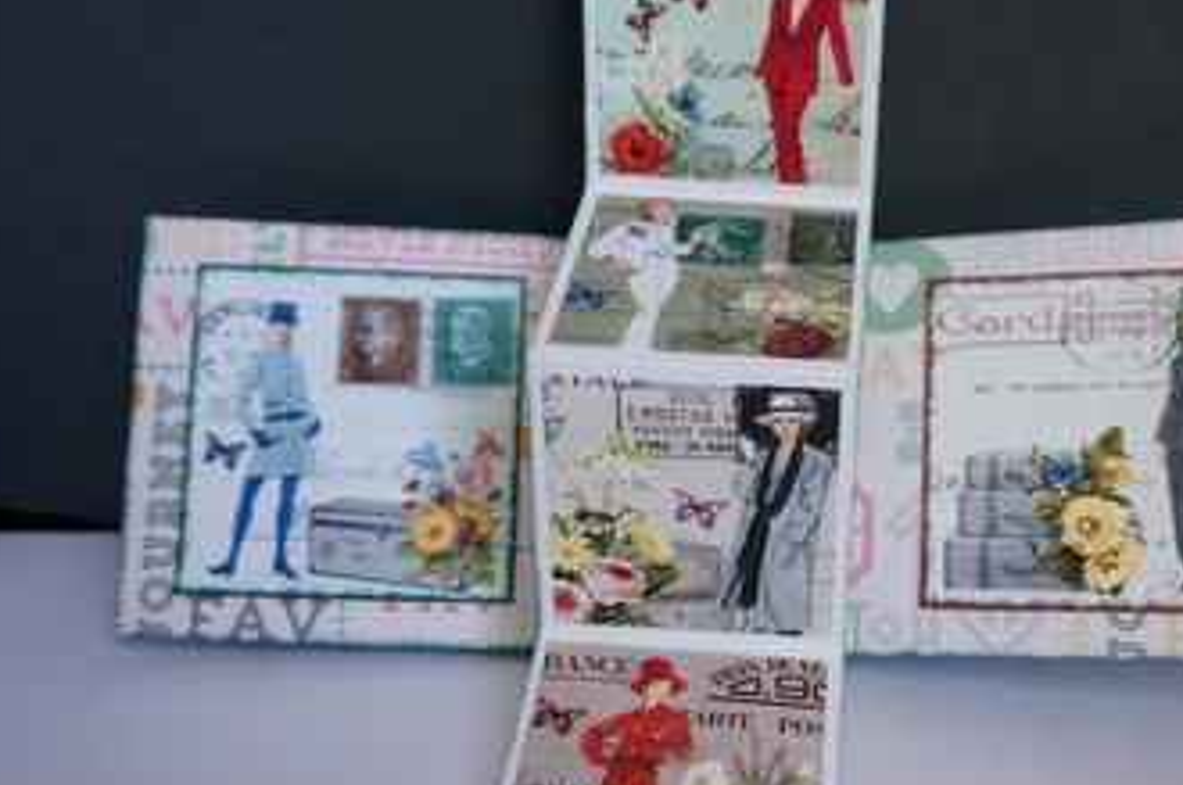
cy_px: 389
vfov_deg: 29.8
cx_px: 692
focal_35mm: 45
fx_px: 1477
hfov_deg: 43.5
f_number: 4
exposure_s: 1/160
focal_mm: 22
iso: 1600
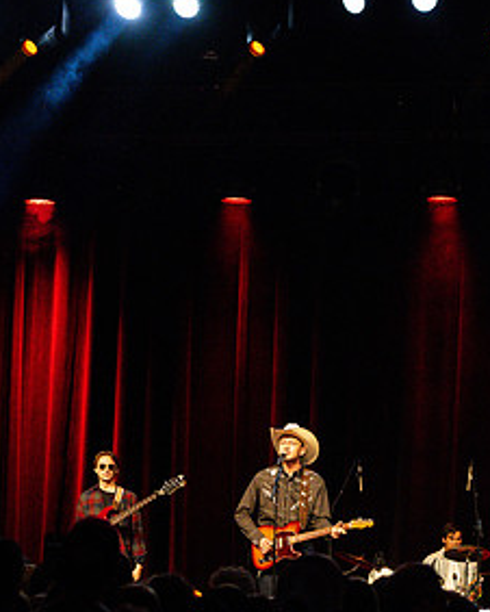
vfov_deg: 14.2
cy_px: 372
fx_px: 2445
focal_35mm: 135
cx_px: 347
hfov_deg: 11.4
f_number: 2.8
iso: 6400
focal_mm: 70
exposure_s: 1/500
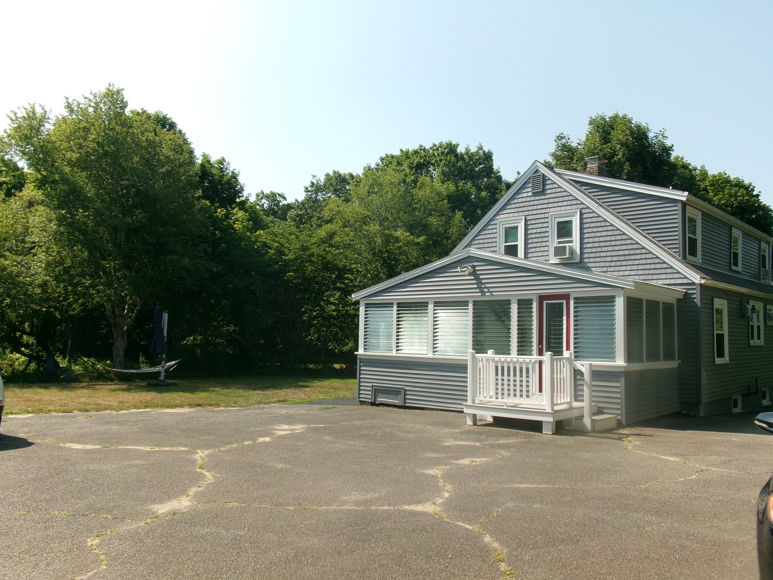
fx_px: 625
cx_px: 386
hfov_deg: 63.4
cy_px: 290
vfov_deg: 49.7
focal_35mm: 28
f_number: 10.8
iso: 100
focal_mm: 5.1
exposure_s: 1/100
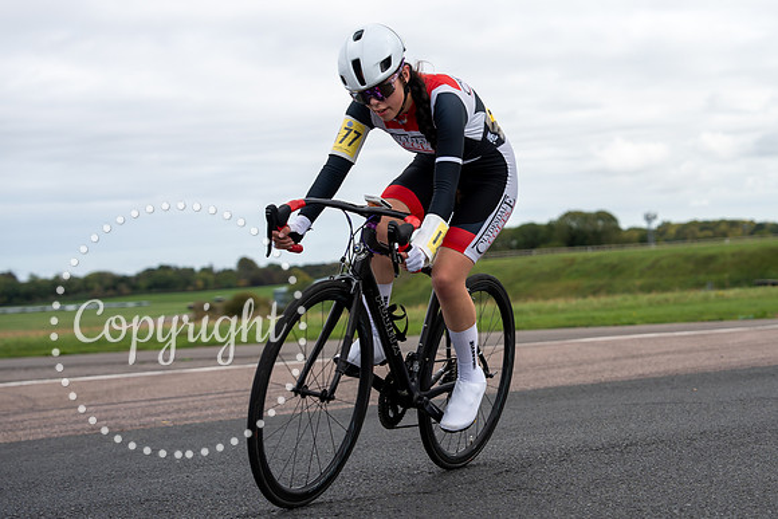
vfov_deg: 15.2
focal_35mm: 90
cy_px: 272
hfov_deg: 22.5
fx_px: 1944
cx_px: 564
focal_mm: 62
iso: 100
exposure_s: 1/1000
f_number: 3.5
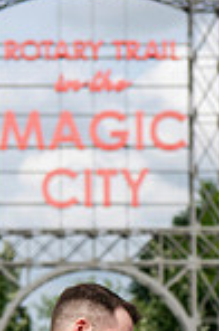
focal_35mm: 183
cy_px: 403
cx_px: 96
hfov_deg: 7.5
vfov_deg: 11.0
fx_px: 1678
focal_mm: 60
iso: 200
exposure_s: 1/2500
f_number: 4
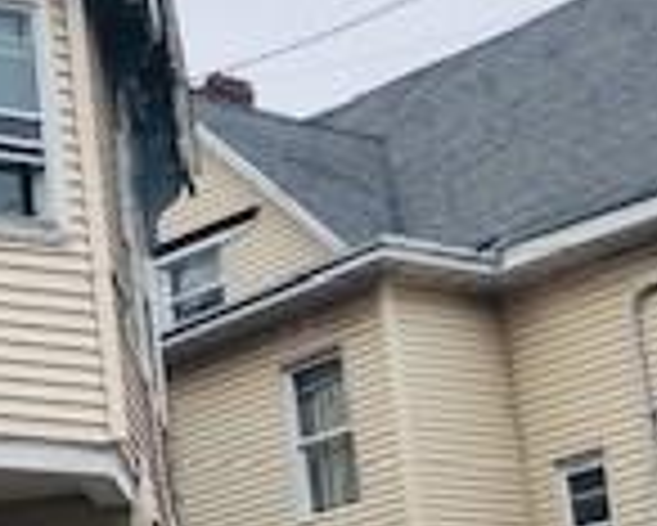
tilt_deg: +13.8
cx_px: -531
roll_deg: +1.9
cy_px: 463
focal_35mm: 120
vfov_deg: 12.8
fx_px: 2335
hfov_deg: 14.2
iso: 20
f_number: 1.8
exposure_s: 1/704
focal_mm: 3.99
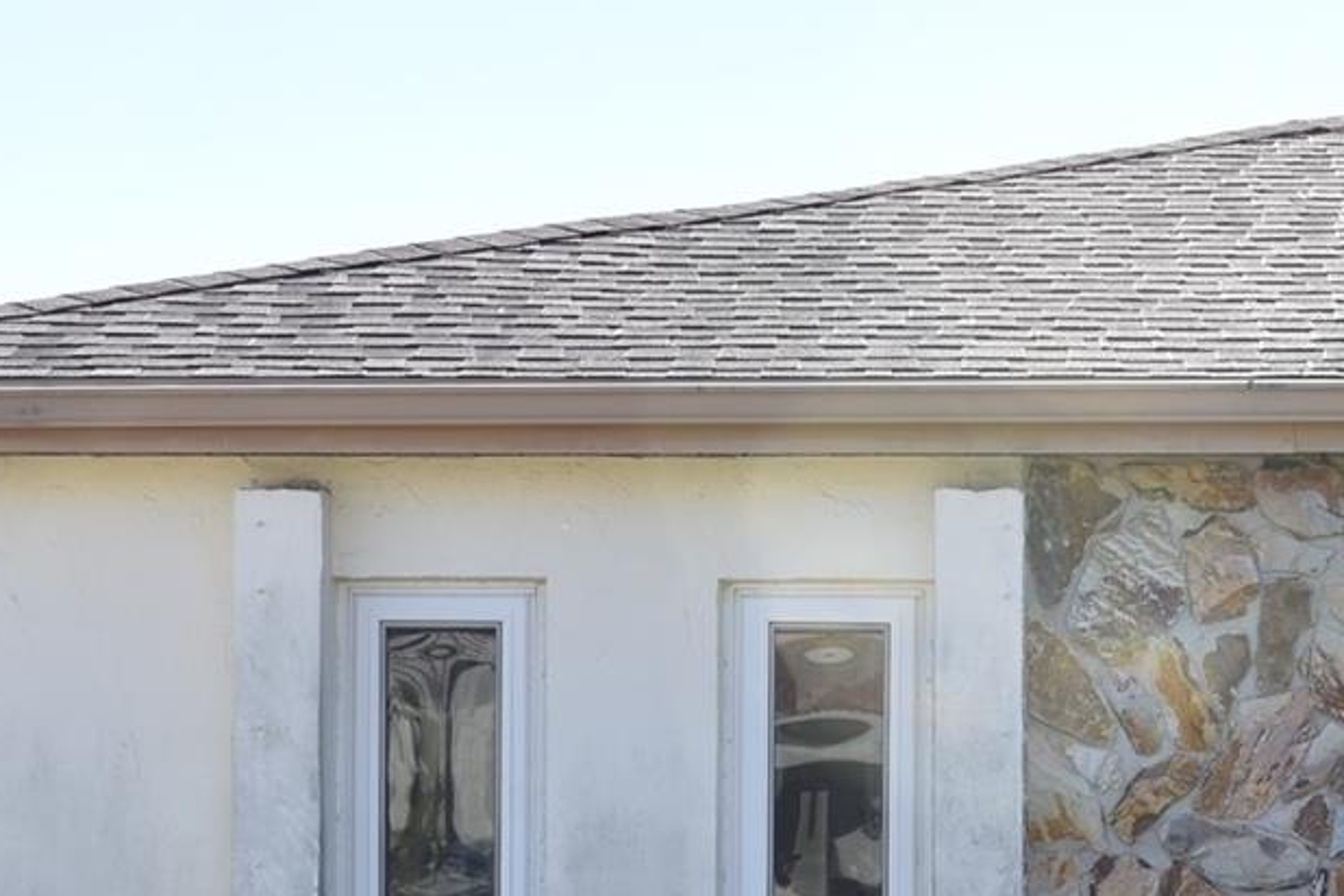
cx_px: 805
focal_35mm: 132
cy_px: 1085
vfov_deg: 10.2
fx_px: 4928
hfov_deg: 15.5
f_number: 8
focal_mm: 34
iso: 160
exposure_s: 1/250
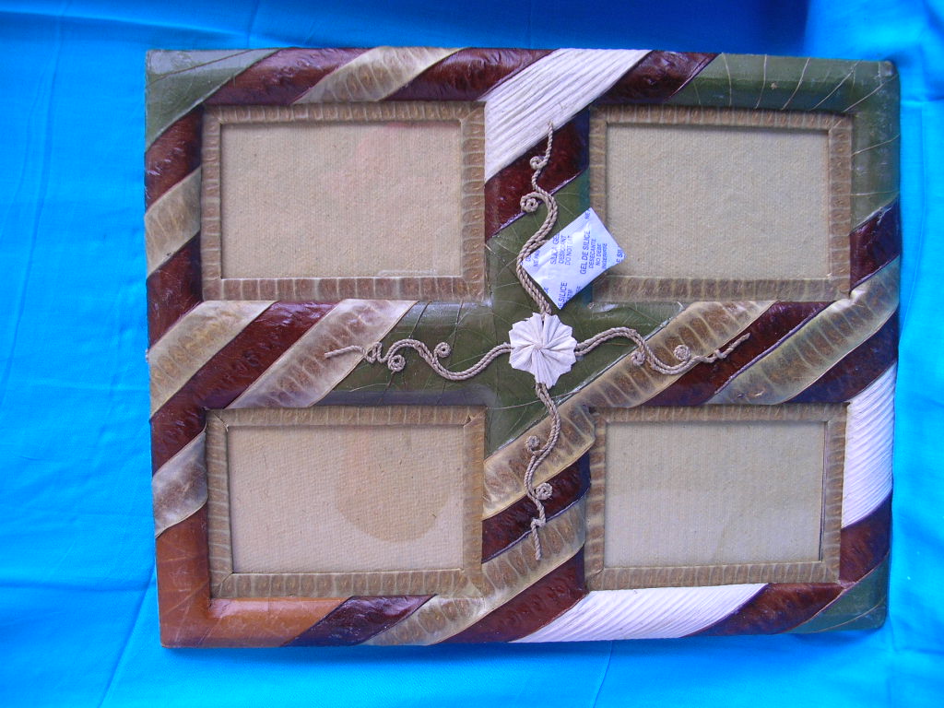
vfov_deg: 40.7
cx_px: 472
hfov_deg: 52.6
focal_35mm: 35
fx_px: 954
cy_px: 354
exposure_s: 1/66.1
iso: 50
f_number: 2.8
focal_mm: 5.8
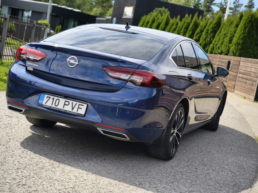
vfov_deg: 24.4
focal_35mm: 60
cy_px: 96
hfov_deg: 32.2
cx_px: 129
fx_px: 447
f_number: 2
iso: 64
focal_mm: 8.8
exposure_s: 1/469
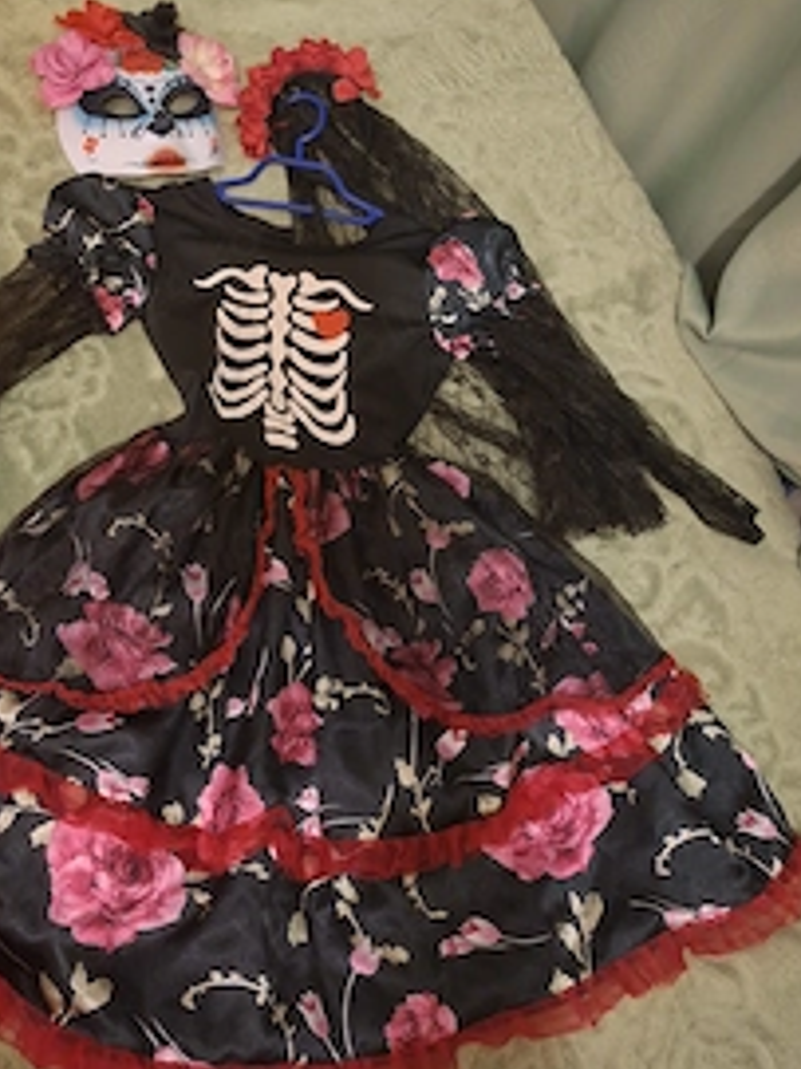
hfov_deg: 41.3
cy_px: 383
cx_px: 272
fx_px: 1050
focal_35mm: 34
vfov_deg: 53.2
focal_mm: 5.54
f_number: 1.8
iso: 800
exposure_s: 1/24
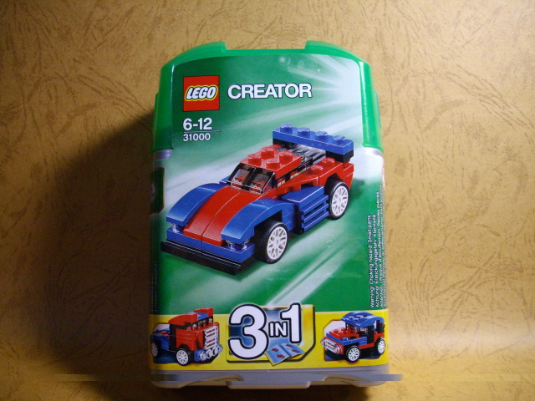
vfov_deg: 38.7
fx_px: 572
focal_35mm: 37
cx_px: 268
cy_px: 200
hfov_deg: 50.1
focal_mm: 6.2
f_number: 2.8
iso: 268
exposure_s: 1/50
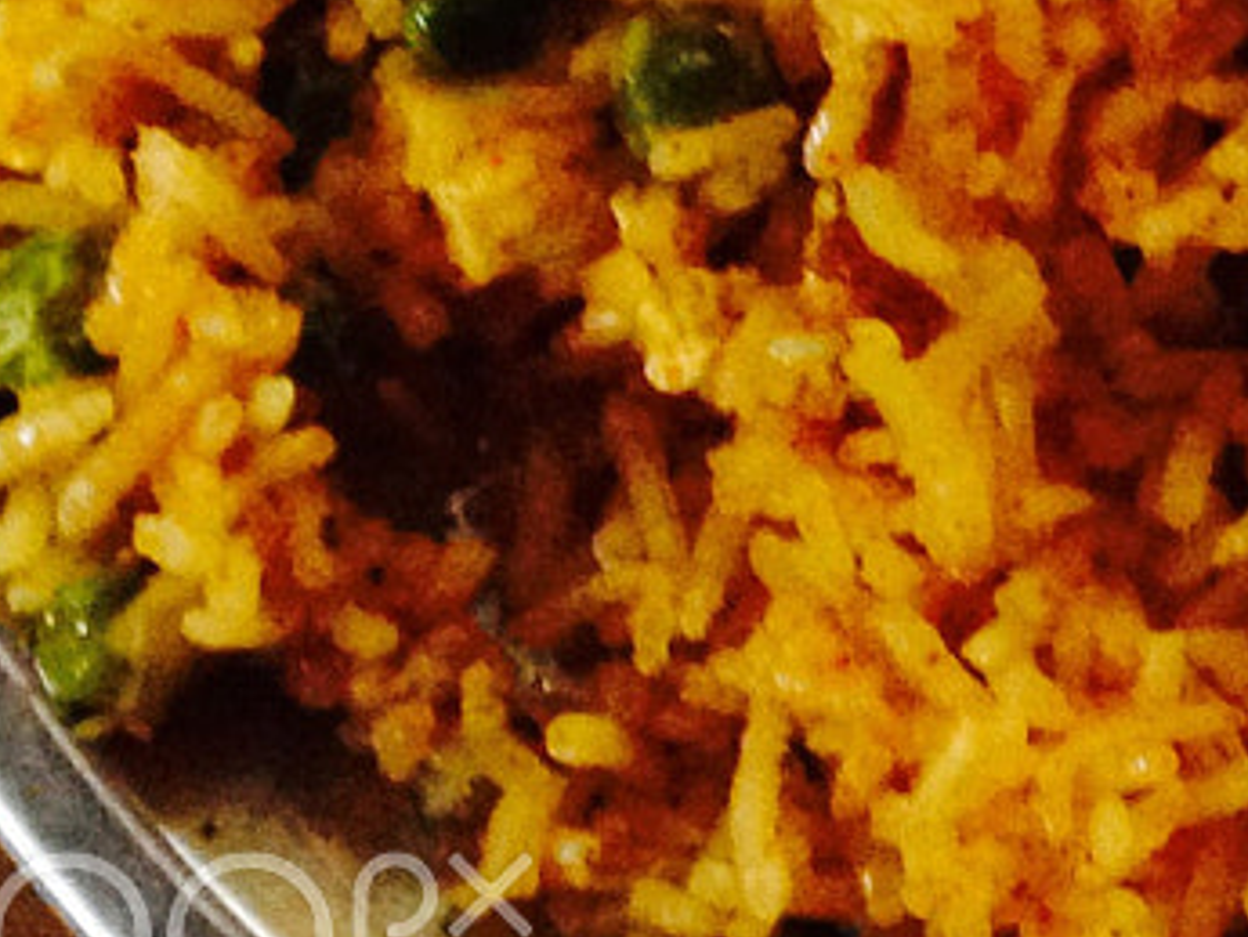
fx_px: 5518
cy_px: -760
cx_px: 2529
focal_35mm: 153
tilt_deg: -72.2
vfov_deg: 9.3
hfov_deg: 11.6
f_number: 2.4
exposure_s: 1/20
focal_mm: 4.12
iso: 320
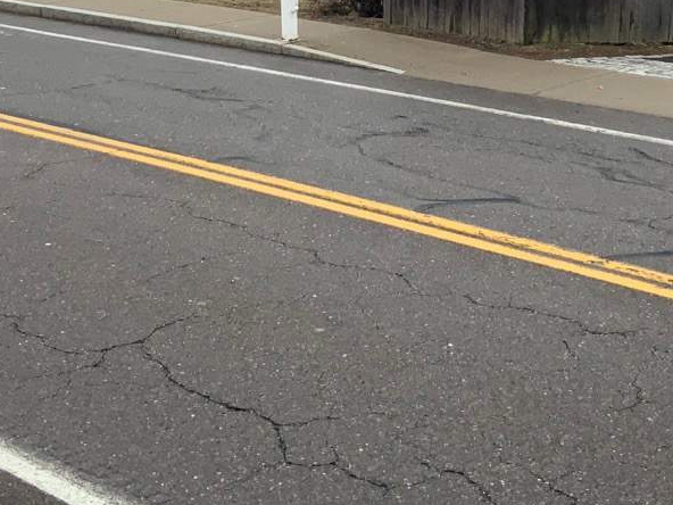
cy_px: -116
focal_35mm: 80
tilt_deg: -3.5
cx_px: 401
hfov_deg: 24.4
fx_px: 1555
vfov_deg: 17.5
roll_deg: +0.6
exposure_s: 1/804
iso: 16
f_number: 1.8
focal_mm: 3
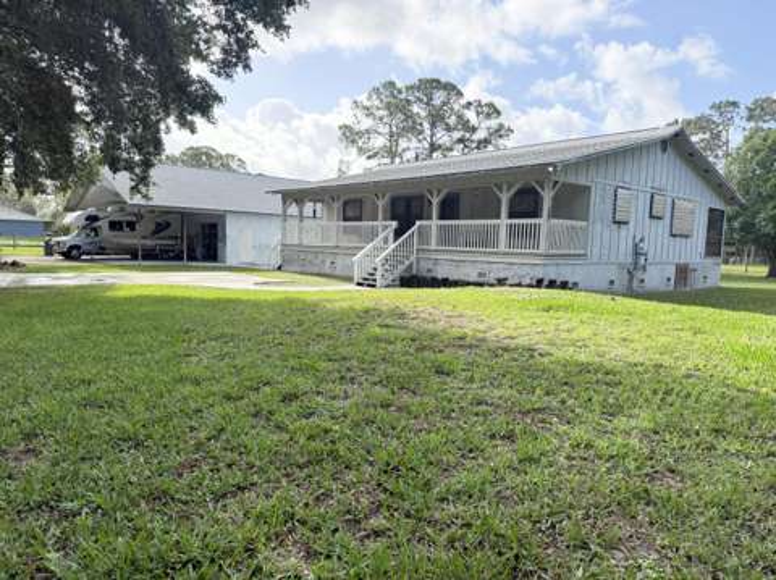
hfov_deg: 71.7
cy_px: 290
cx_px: 388
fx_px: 537
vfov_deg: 56.7
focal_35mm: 24
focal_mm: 6.76
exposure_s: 1/1653
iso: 100
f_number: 1.78
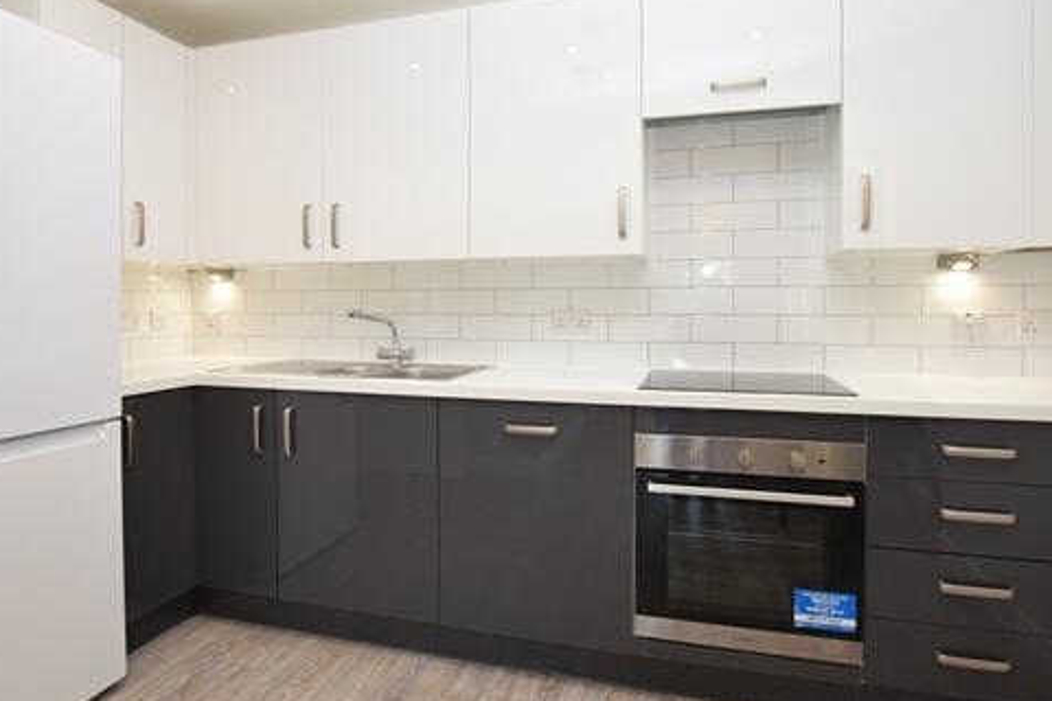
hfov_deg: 84.0
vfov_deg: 61.8
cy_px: 318
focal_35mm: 20
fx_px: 584
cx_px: 511
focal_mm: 10
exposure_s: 1/100
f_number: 5
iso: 800
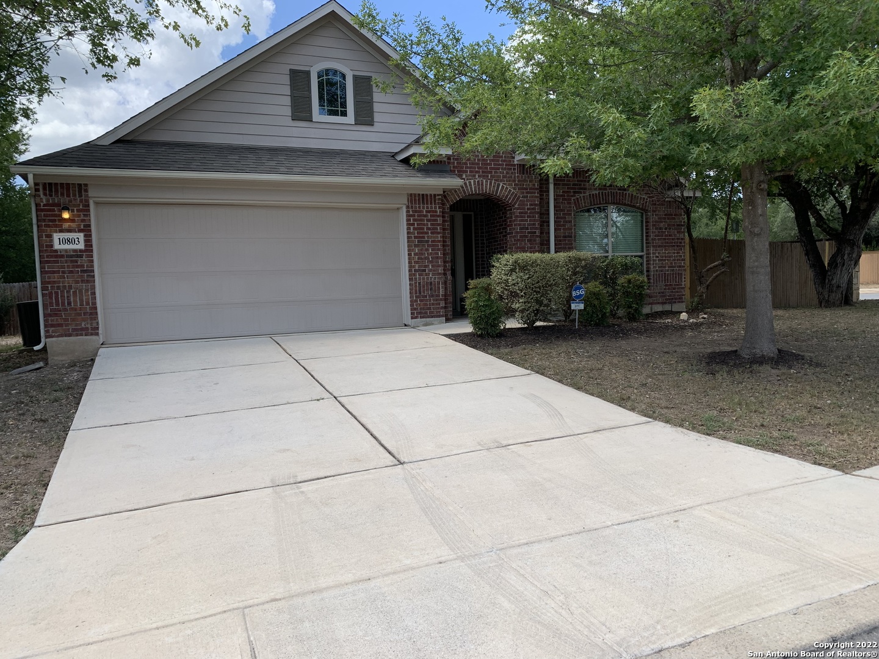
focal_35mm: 26
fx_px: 660
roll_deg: +2.2
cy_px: 330
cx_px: 440
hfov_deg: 67.3
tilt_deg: -3.5
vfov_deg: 53.1
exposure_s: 1/936
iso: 25
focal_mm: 4.25
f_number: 1.8
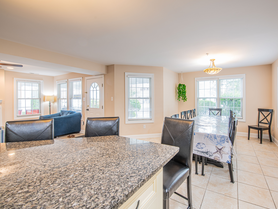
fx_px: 126
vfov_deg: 79.2
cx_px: 162
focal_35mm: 16
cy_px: 101
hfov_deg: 94.8
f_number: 9
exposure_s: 1.3
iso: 64
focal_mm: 14
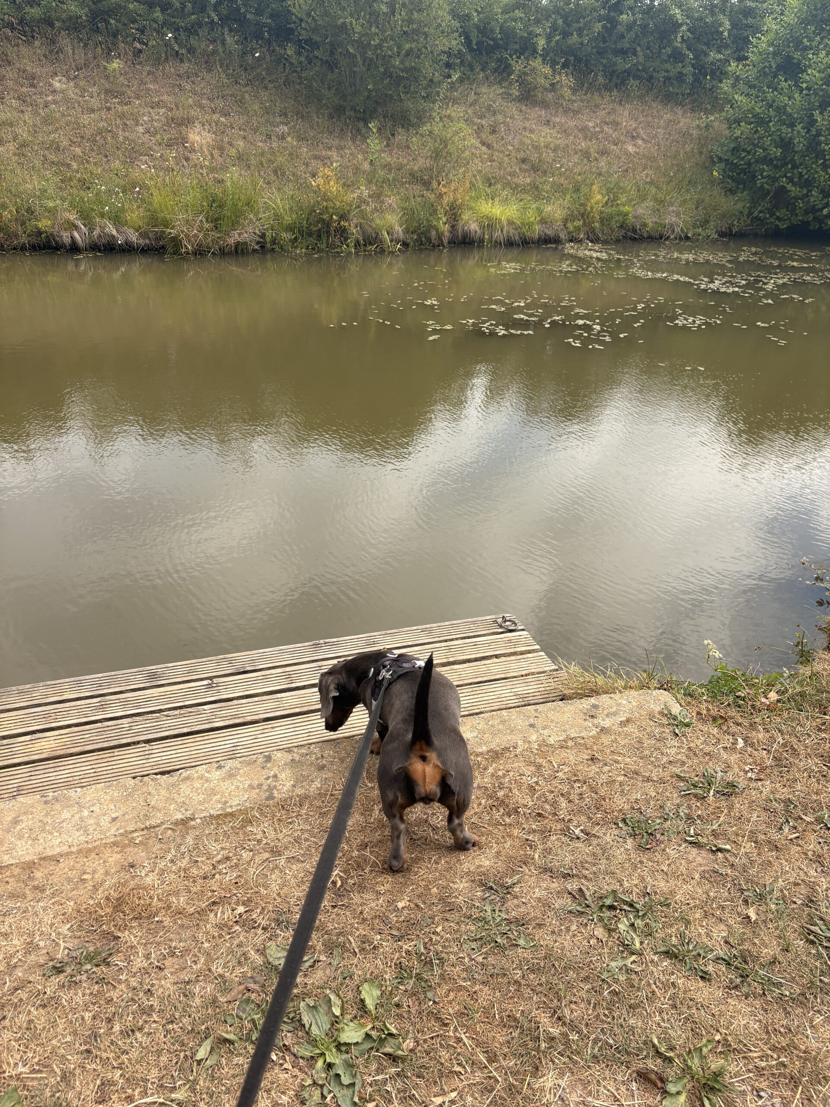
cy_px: 554
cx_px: 415
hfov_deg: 53.1
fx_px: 831
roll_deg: -2.4
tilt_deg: -28.3
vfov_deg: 67.3
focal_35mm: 26
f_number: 1.6
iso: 50
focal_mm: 5.96
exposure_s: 1/1587
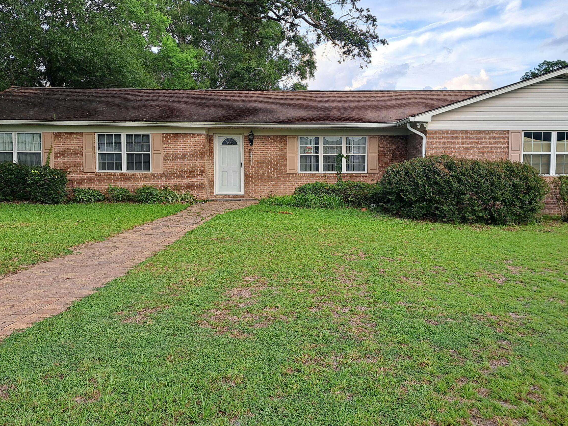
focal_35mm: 32
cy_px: 185
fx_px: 525
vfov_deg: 44.1
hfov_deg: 56.6
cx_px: 320
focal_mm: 5.23
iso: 50
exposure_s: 1/184
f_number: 1.8
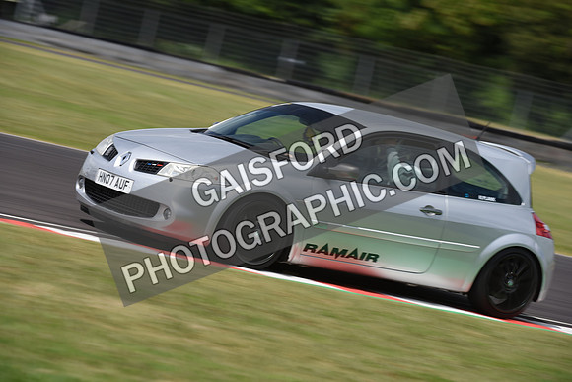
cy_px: 191
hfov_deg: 8.6
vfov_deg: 5.7
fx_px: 3814
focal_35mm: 240
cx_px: 286
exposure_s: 1/200
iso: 220
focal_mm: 240
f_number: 8
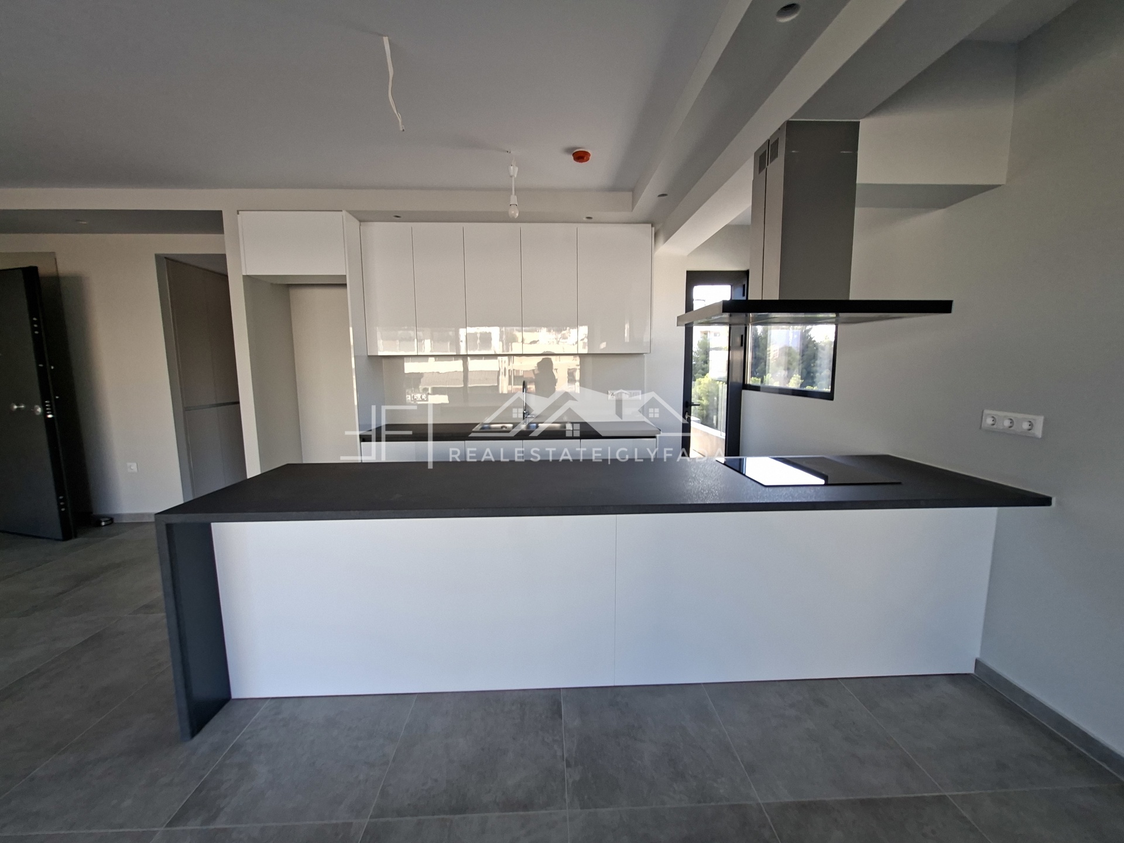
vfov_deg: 89.9
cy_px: 422
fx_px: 422
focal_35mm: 13
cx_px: 562
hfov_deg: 106.2
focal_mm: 1.74
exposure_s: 1/60
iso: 40
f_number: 2.2
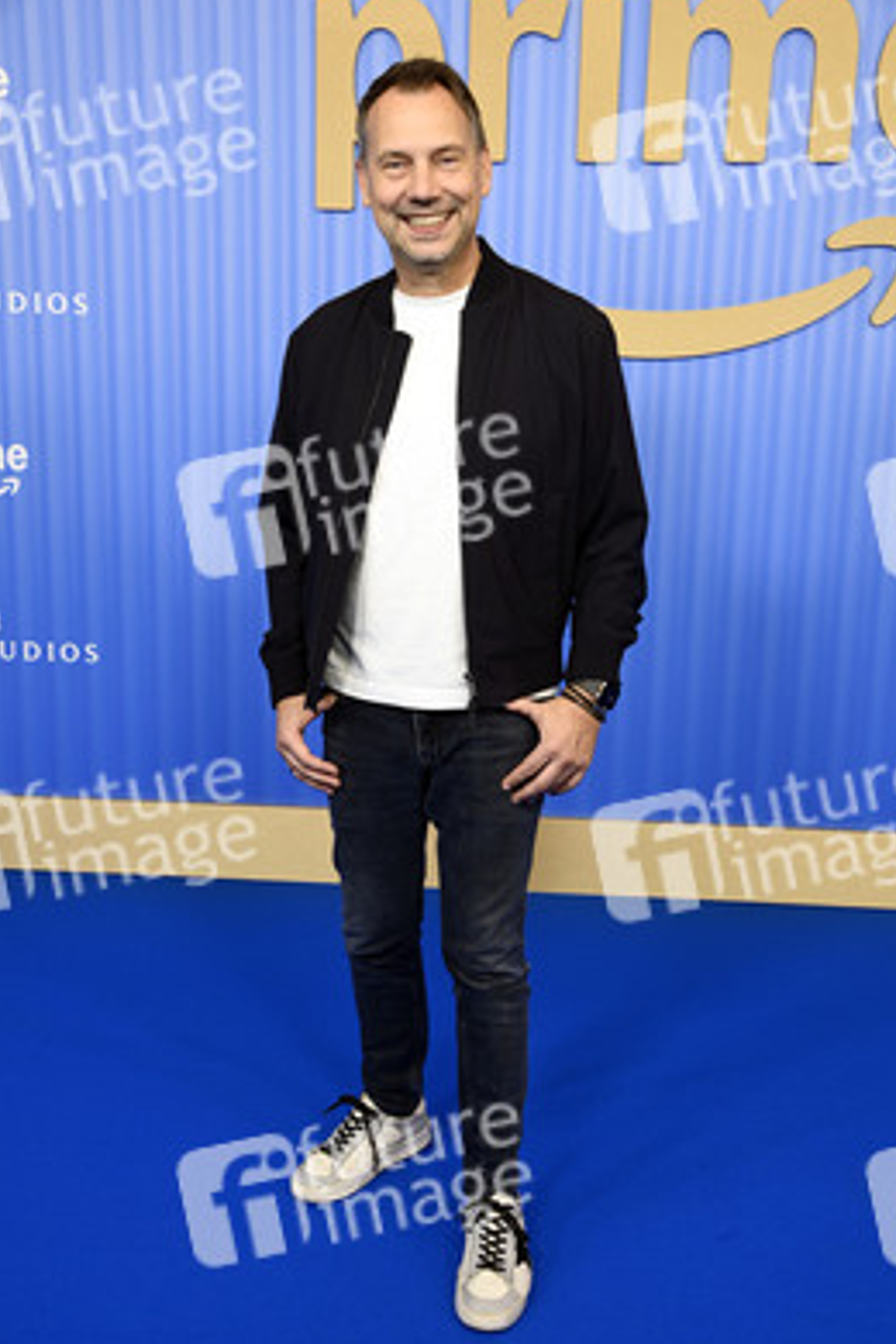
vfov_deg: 47.4
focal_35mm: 41
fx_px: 1531
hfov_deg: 32.6
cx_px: 455
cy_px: 669
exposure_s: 1/125
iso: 400
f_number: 5.6
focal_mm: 40
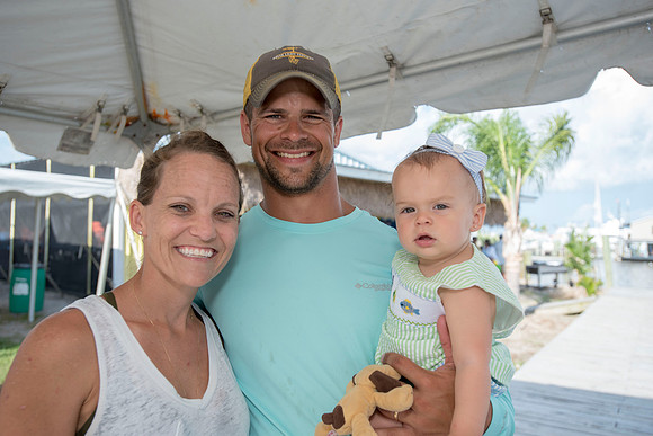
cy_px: 218
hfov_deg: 58.7
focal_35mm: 32
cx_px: 326
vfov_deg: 41.1
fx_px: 581
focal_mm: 32
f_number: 4.5
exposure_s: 1/640
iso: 250
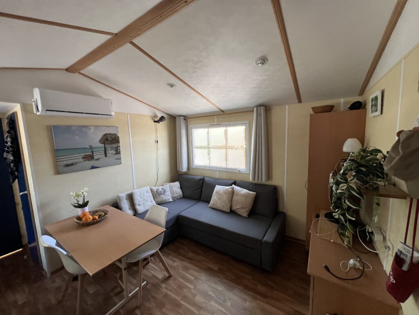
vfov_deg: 89.9
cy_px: 158
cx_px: 210
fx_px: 157
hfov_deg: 106.2
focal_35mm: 13
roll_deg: +2.0
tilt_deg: -7.4
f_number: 1.8
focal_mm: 1.57
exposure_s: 1/94
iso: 250
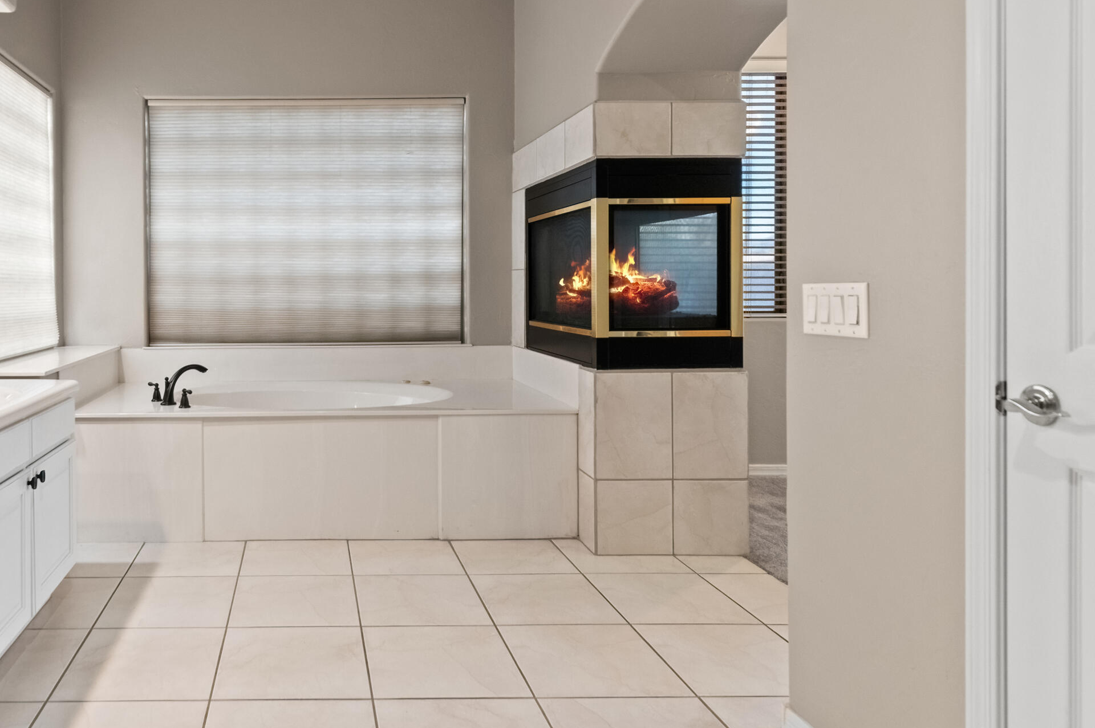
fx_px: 760
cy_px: 287
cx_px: 308
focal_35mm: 25
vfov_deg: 50.8
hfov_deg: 68.1
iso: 1250
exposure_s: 1/13
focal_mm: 16
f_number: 8
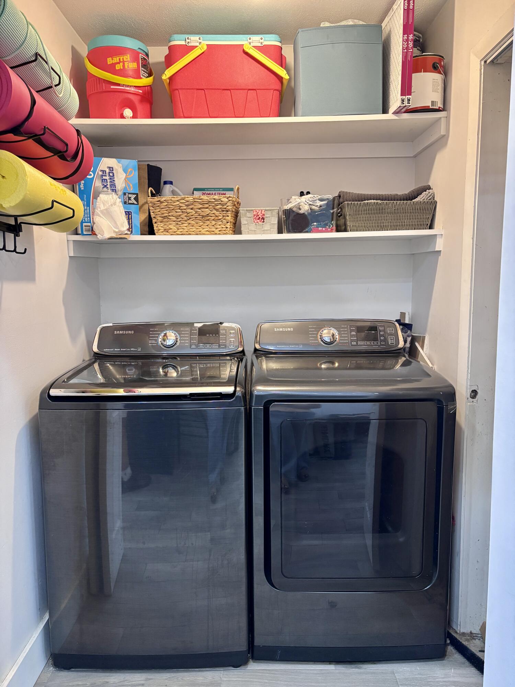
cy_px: 344
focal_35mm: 26
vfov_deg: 67.3
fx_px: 516
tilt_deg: -6.8
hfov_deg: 53.1
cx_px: 258
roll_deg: +0.2
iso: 250
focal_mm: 5.96
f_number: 1.6
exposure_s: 1/60
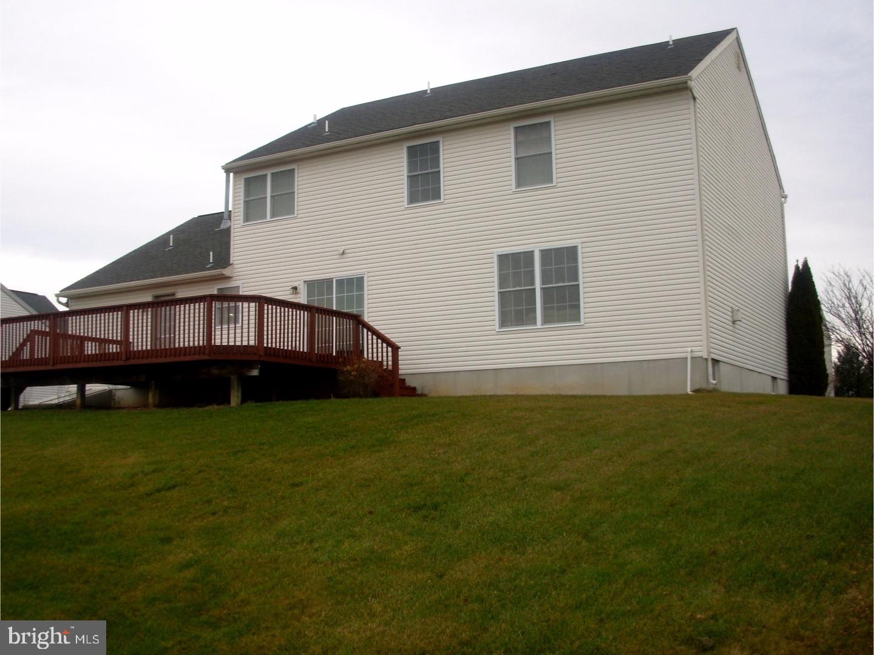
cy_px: 328
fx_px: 959
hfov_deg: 49.0
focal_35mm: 38
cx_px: 437
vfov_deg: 37.7
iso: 50
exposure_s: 1/197
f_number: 2.9
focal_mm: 6.3
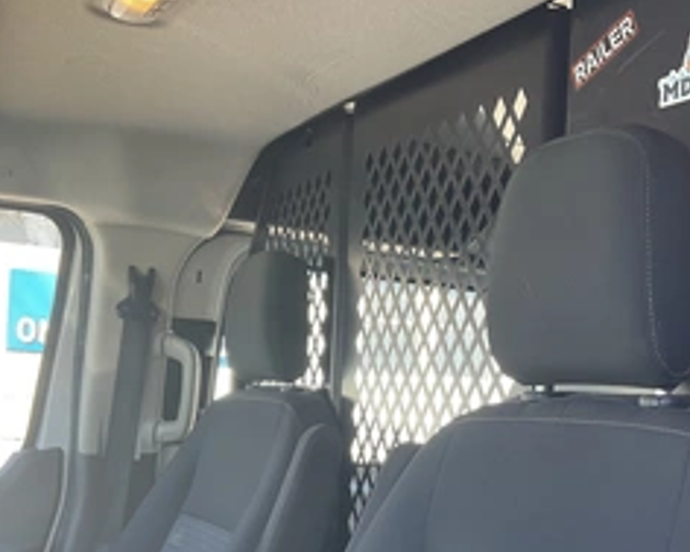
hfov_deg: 38.6
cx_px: 424
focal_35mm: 48
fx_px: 981
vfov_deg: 31.1
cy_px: 386
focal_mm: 3
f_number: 1.8
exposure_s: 1/159
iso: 32
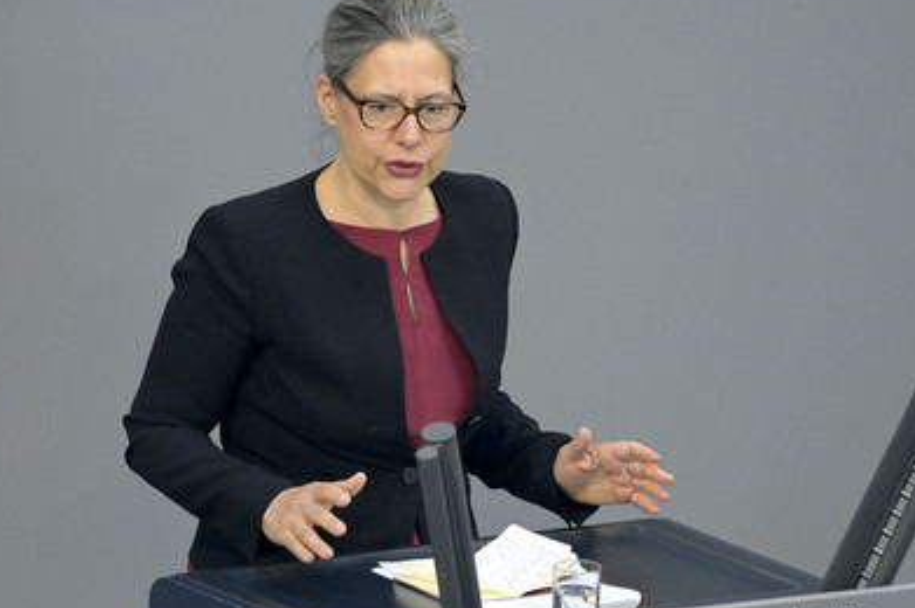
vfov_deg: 2.8
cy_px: 313
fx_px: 12291
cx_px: 418
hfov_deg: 4.3
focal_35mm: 484
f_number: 5.6
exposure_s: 1/400
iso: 8000
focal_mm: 420
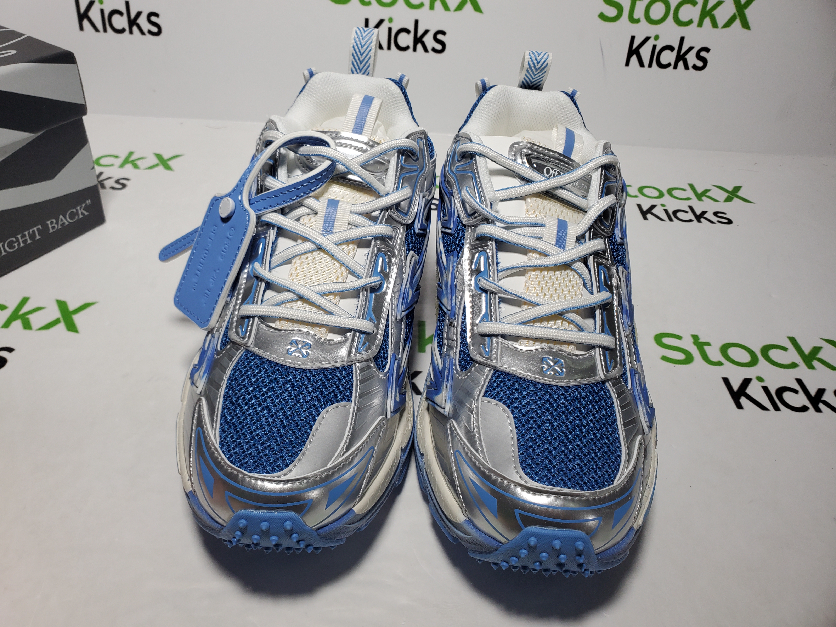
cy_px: 314
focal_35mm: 26
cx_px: 418
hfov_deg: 67.3
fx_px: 628
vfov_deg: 53.1
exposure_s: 1/283
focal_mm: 4.3
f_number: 2.4
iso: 50
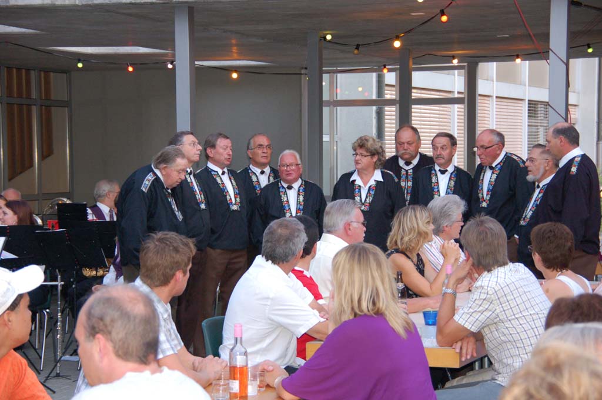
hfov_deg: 20.9
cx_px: 301
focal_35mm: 98
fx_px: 1628
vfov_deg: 14.0
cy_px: 200
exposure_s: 1/60
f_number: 5.3
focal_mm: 65
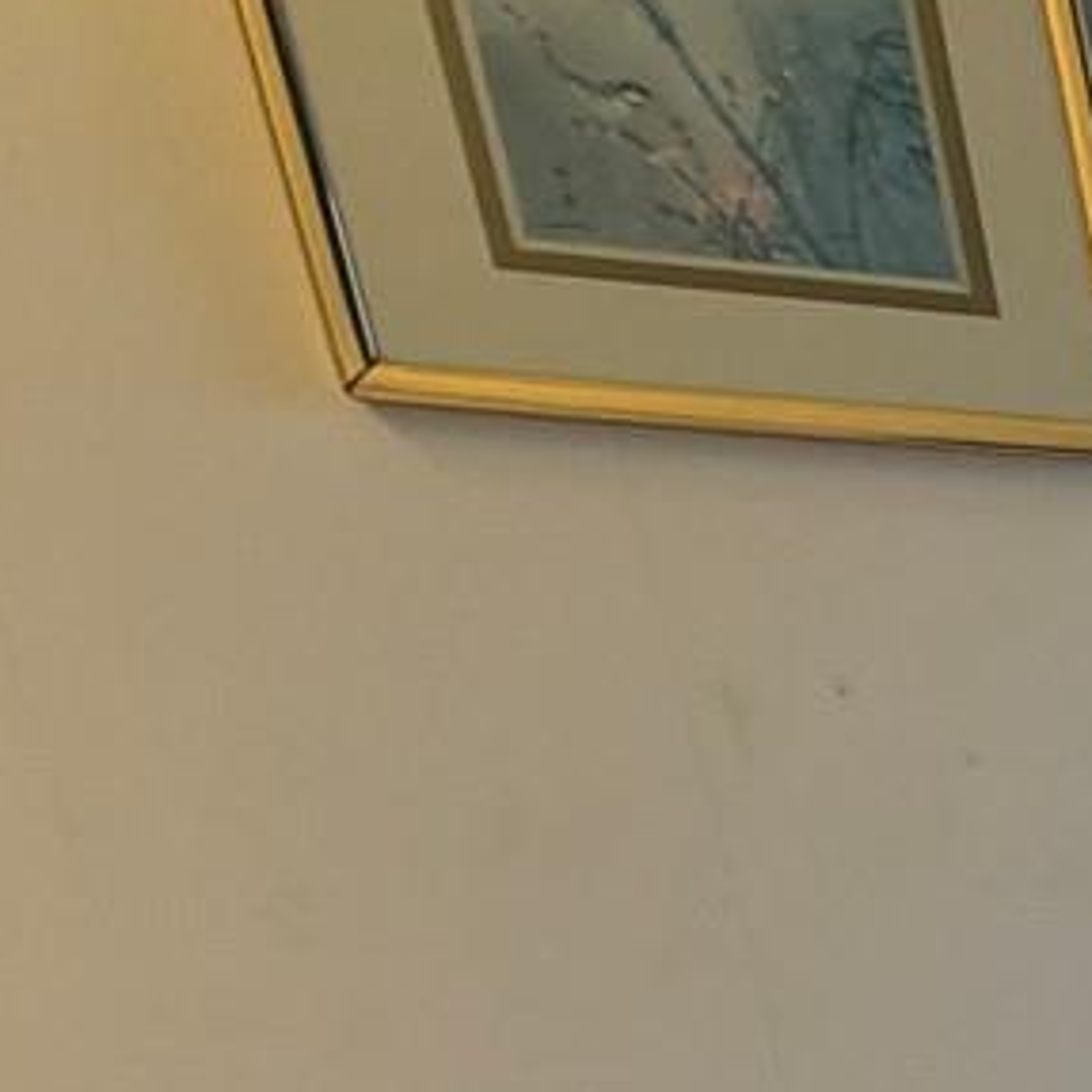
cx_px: 2823
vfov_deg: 20.8
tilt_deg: -14.8
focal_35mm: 69
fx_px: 2463
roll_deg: +2.2
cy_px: 1689
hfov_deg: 13.8
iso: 50
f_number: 2.2
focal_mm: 2.22
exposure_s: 1/120
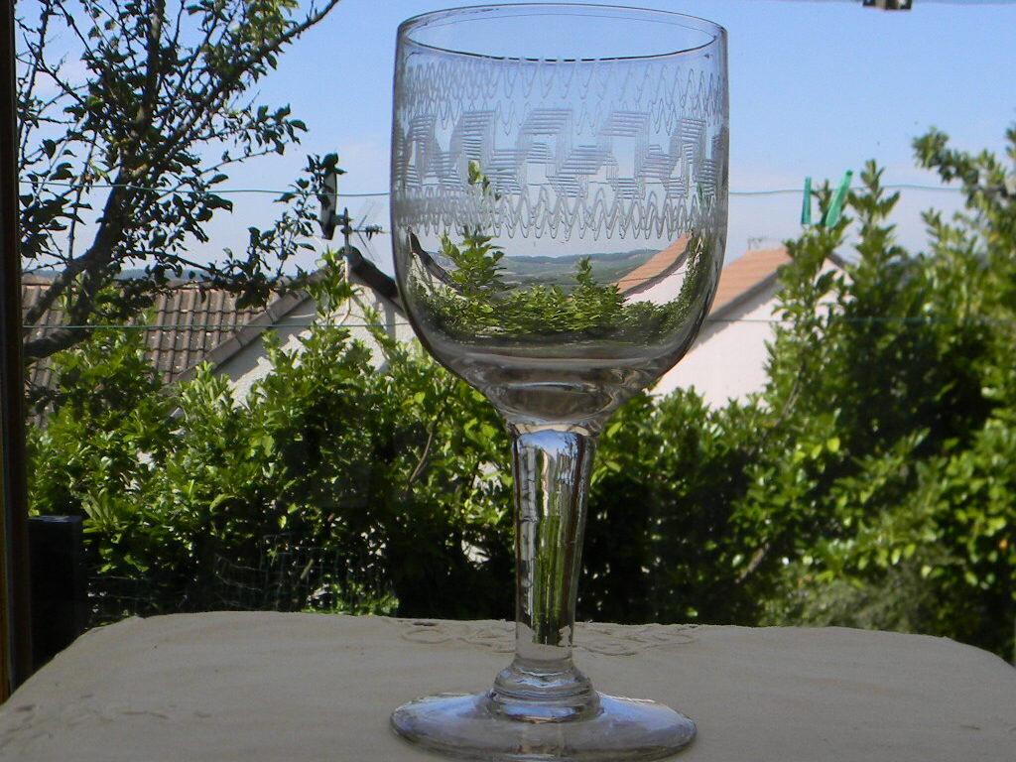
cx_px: 508
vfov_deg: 49.7
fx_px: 822
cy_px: 381
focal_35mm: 28
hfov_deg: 63.4
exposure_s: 1/742
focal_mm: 5
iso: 80
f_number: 3.5
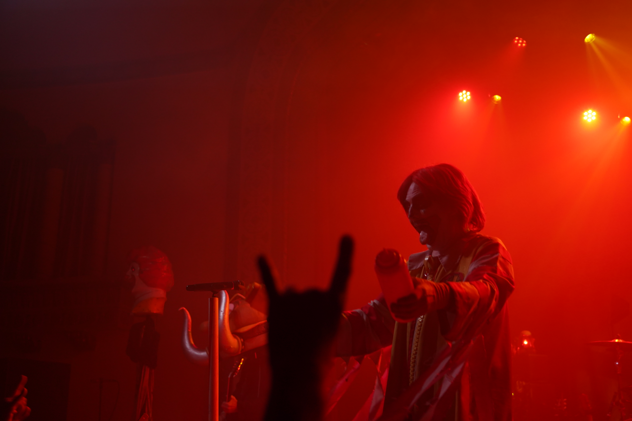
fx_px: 807
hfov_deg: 42.7
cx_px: 316
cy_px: 210
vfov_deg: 29.2
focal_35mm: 46
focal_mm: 46
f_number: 4
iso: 2000
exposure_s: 1/160
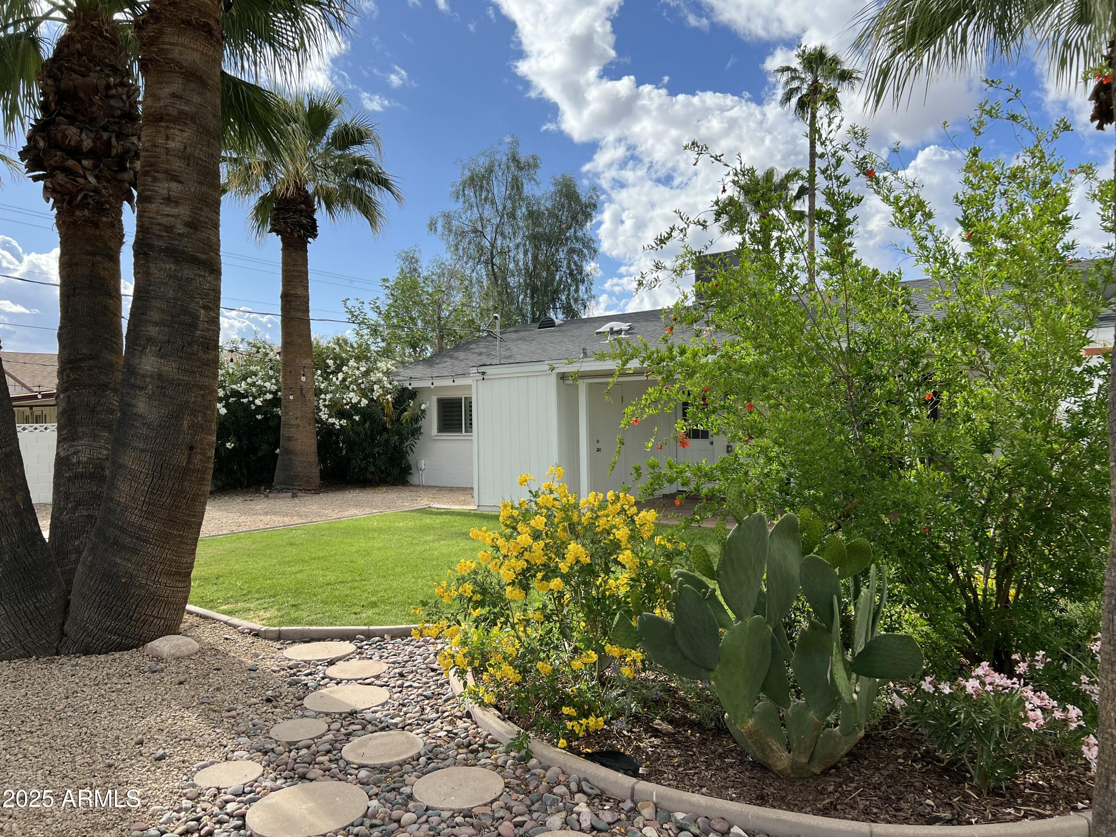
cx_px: 558
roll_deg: +1.3
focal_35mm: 26
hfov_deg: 67.3
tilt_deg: -0.6
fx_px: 838
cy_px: 418
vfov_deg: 53.1
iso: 50
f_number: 1.5
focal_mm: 5.7
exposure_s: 1/3257
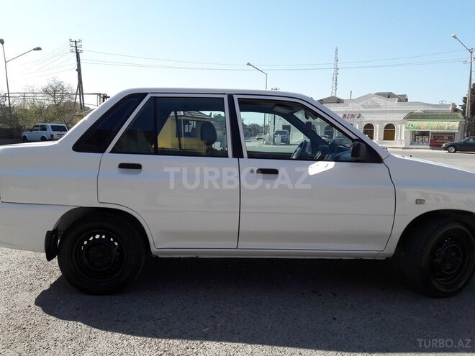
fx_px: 384
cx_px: 238
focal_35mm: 28
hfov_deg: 63.4
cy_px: 178
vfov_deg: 49.7
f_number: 1.9
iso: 40
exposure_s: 1/1198
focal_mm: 3.7
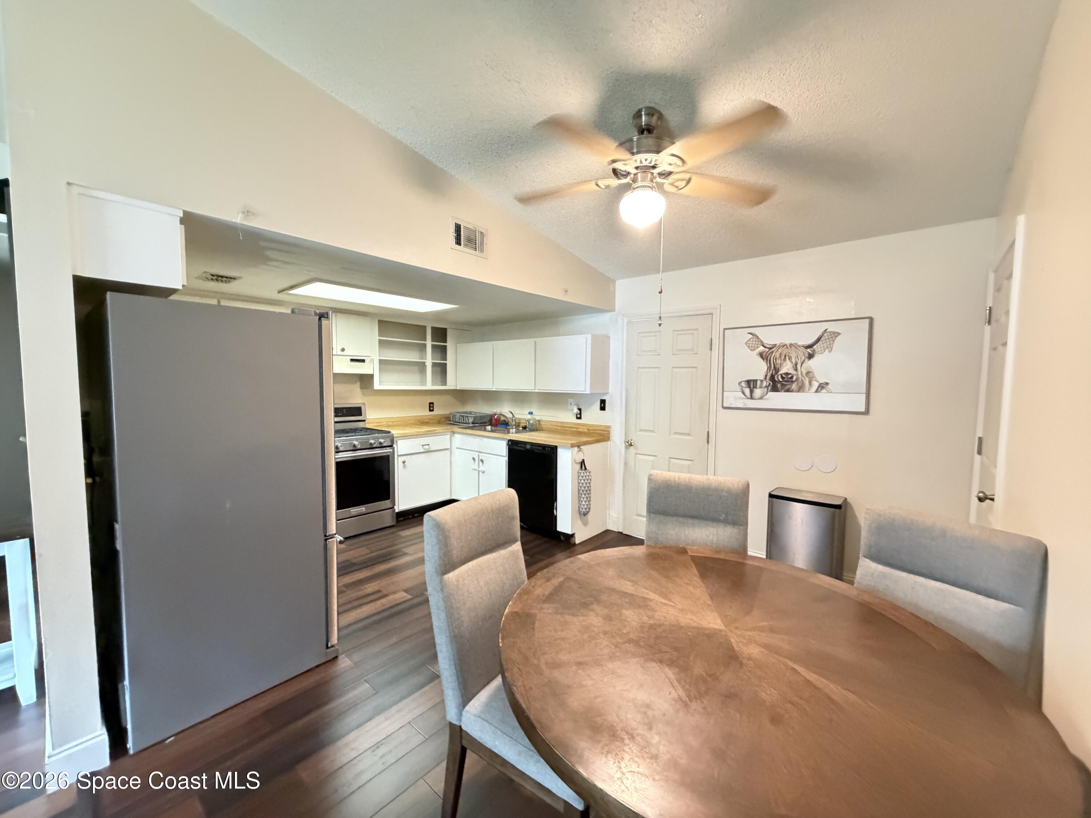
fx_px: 441
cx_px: 546
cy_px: 409
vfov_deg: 85.7
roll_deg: -1.1
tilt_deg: -2.7
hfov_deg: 102.1
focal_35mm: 14
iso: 1000
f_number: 2.2
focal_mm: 2.22
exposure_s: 1/40
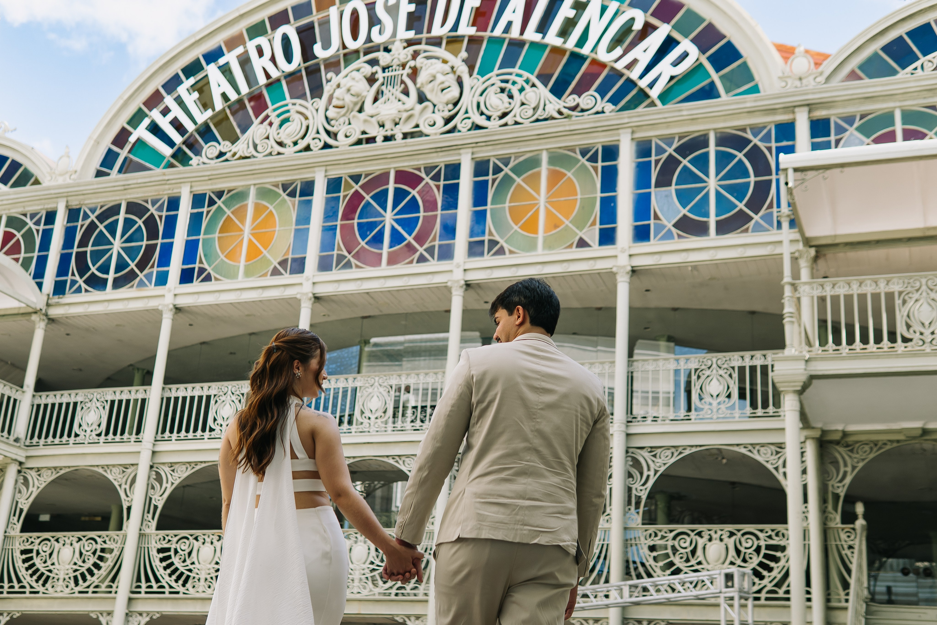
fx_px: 1171
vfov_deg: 29.9
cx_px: 468
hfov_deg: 43.6
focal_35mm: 45
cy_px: 312
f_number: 2.5
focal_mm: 30
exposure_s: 1/200
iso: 100
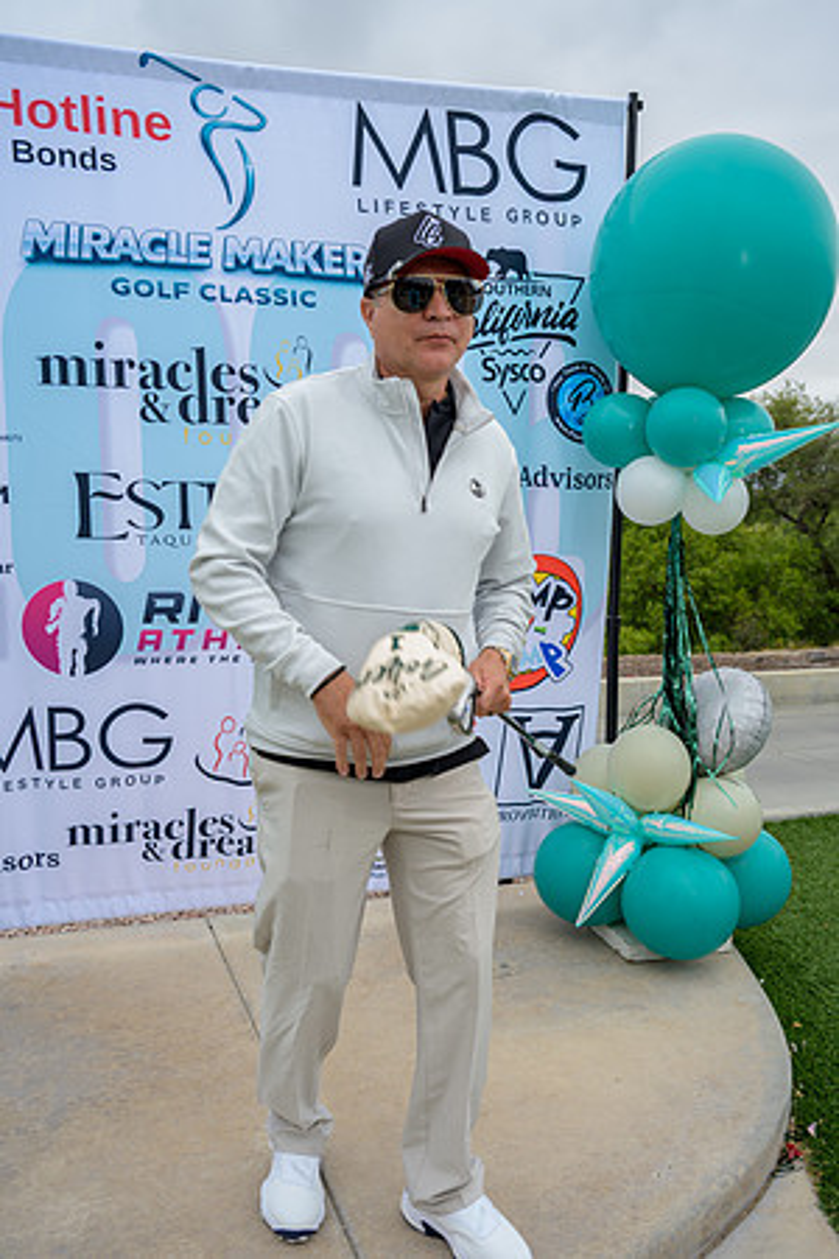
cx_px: 420
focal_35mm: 32
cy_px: 630
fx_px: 1119
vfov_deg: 58.7
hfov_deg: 41.1
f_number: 4
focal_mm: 32
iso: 125
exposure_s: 1/200
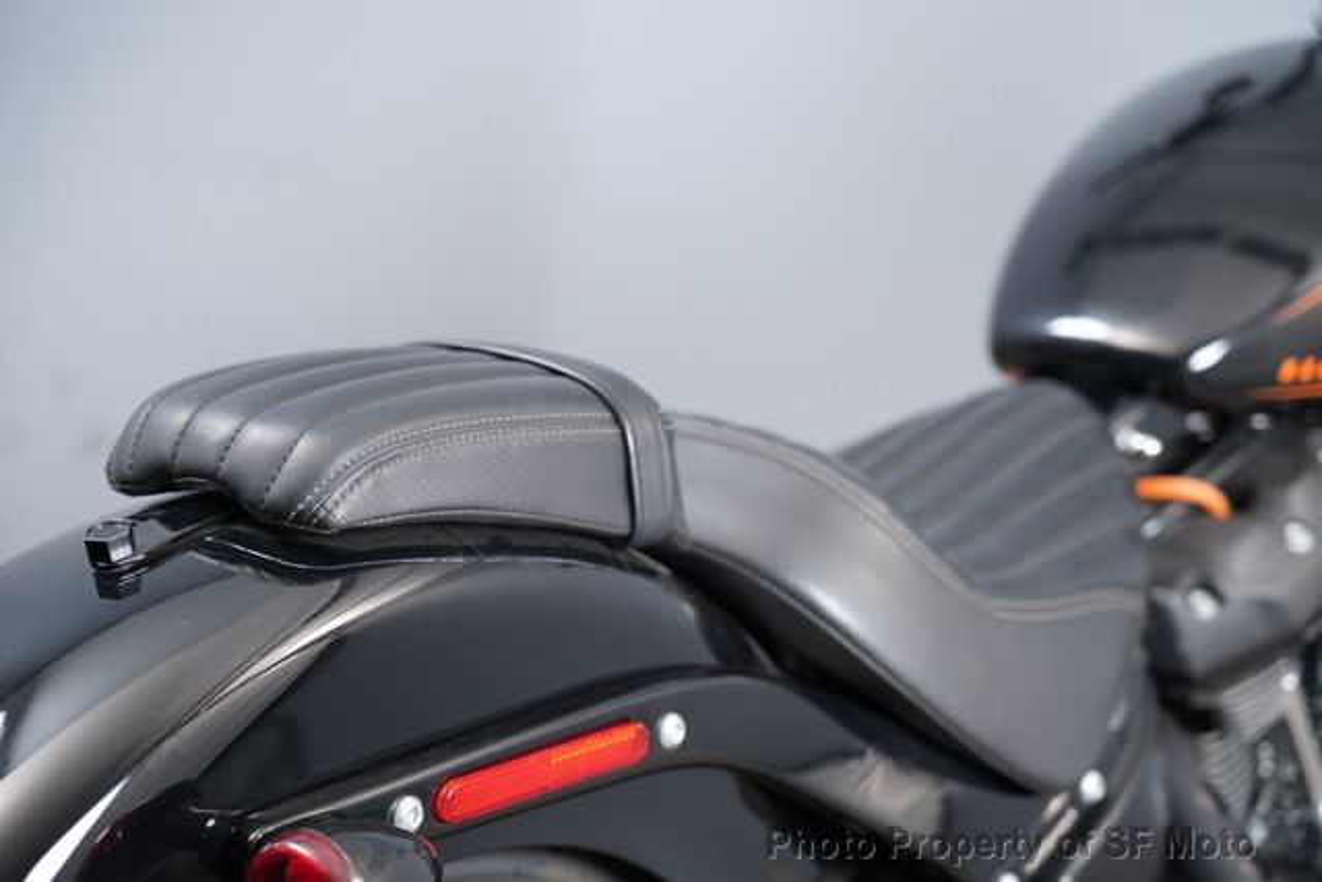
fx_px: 2828
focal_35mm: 77
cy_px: 441
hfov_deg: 26.3
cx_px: 661
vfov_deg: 17.7
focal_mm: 77
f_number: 4
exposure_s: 1/125
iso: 2000
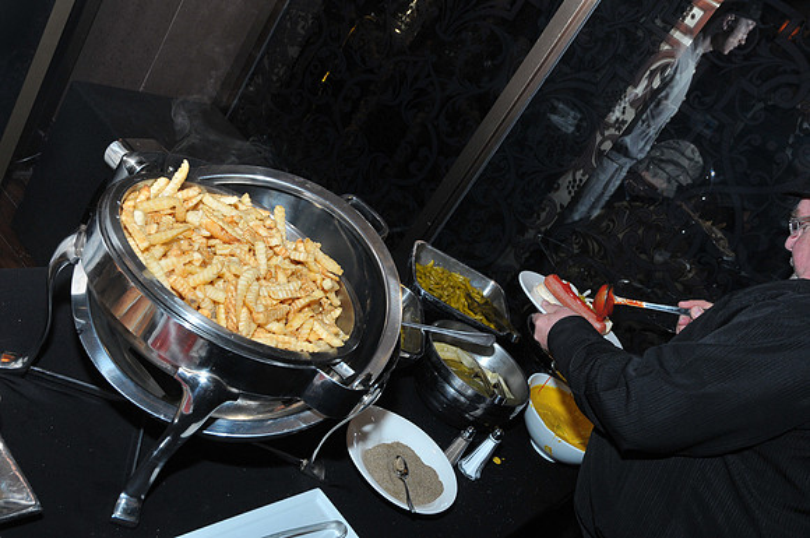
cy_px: 269
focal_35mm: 38
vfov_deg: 35.4
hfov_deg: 51.3
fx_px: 843
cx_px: 405
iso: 500
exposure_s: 1/50
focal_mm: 25
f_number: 5.6
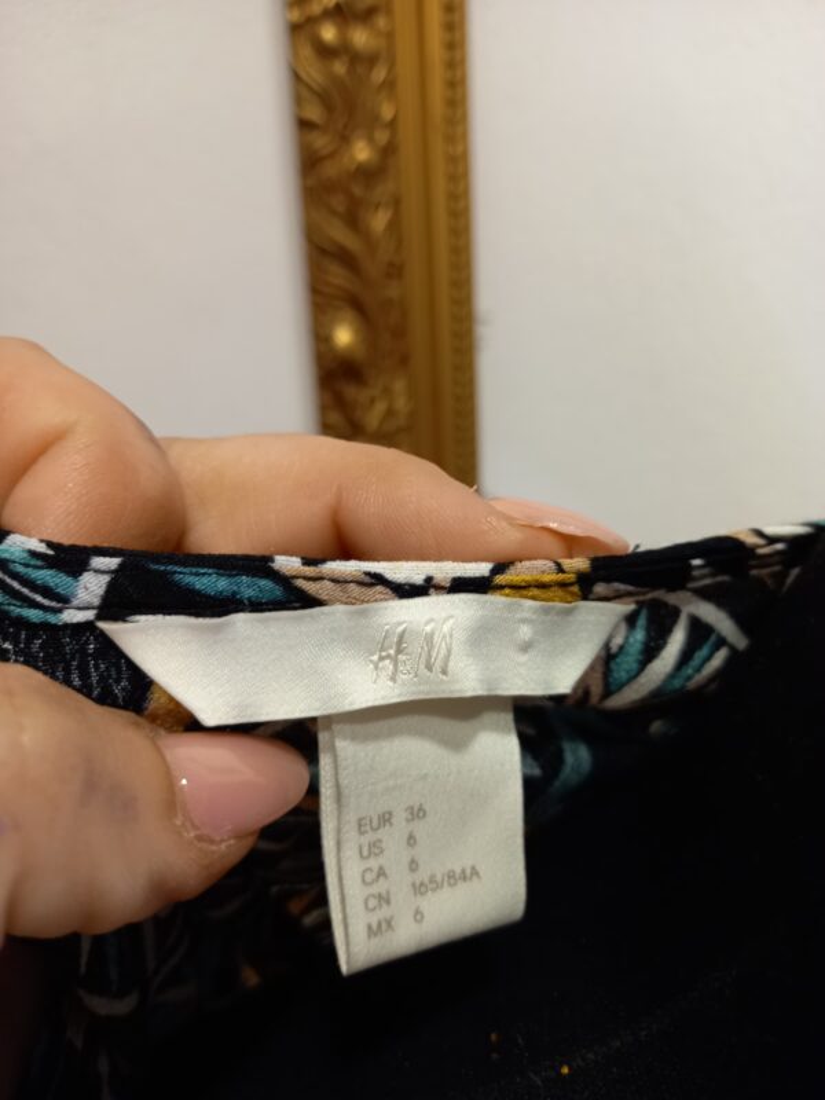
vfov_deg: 69.4
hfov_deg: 54.9
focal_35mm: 25
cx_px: 412
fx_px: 794
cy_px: 550
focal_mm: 4.6
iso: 200
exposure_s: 1/33.3
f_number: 2
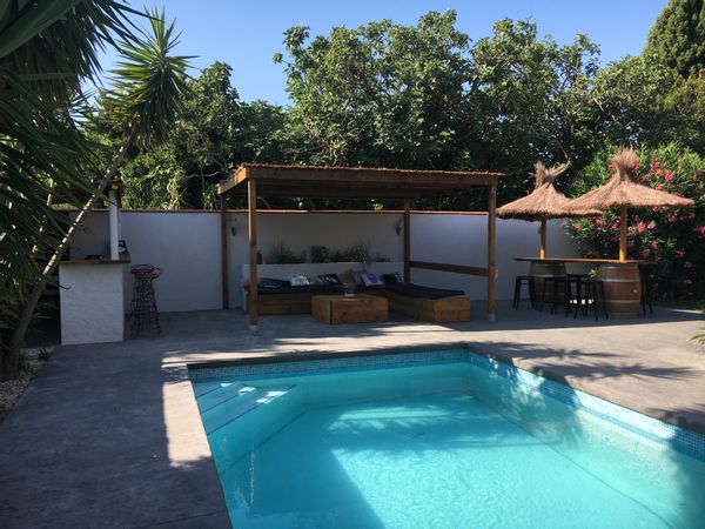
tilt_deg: -3.8
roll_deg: +0.8
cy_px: 264
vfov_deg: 48.2
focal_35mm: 29
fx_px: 591
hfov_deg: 61.7
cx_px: 352
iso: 25
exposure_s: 1/746
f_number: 2.2
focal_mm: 4.15
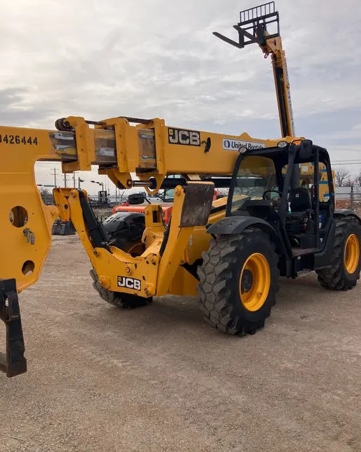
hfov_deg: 47.1
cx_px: 187
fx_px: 414
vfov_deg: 57.2
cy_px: 235
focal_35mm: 31
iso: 32
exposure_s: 1/2433
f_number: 1.8
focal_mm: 3.99
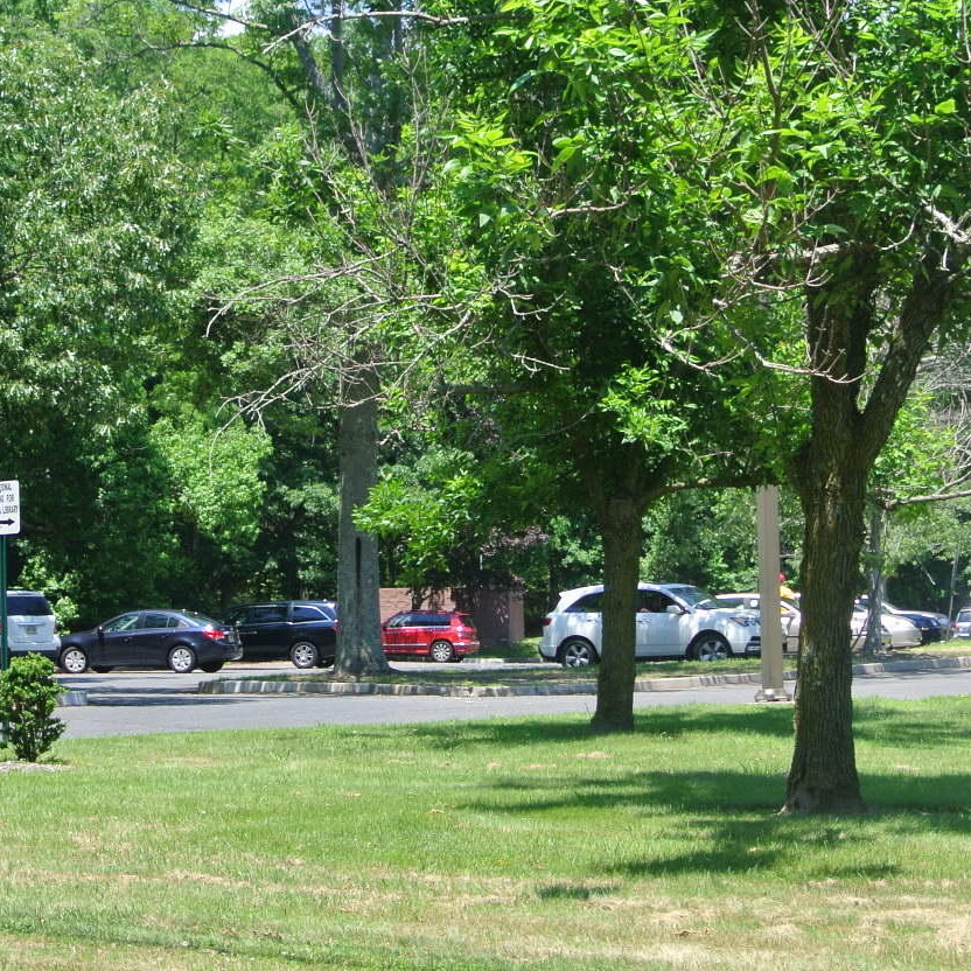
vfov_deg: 17.2
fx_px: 3205
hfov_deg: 17.2
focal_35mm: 101
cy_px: 608
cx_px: 408
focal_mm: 18.9
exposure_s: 1/250
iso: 100
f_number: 4.8
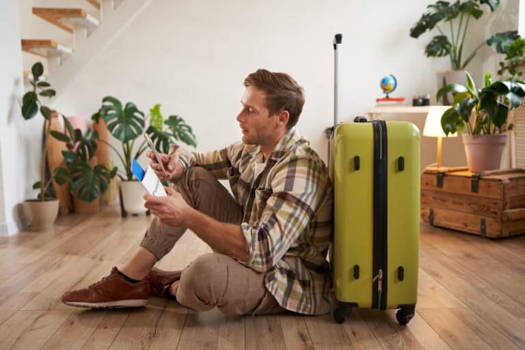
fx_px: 510
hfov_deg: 54.4
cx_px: 262
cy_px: 175
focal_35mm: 35
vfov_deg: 37.9
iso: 200
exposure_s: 1/100
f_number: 2
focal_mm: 35
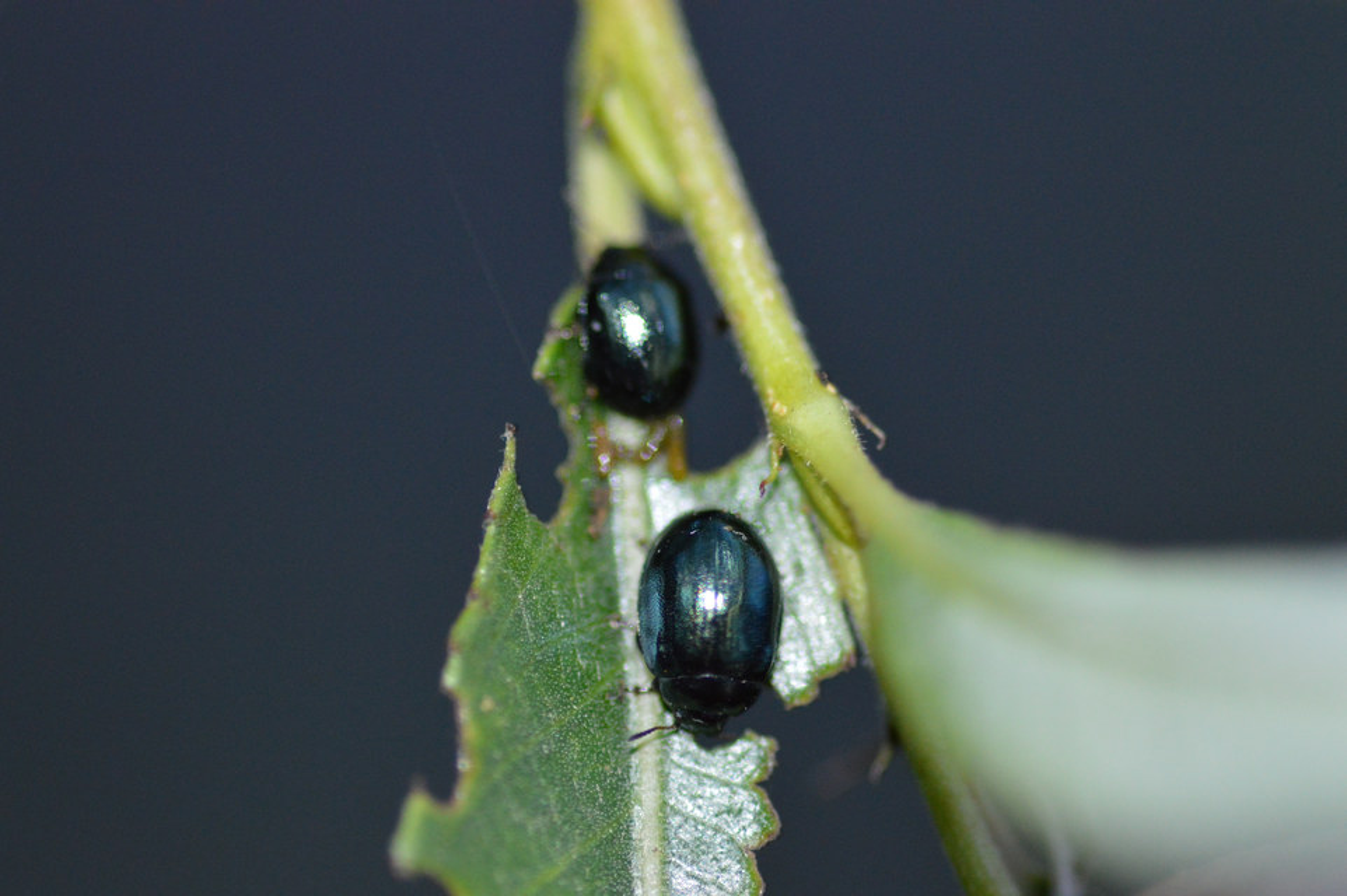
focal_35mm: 150
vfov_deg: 9.1
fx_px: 5608
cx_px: 674
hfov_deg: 13.7
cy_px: 448
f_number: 5.3
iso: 1800
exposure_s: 1/60
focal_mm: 100
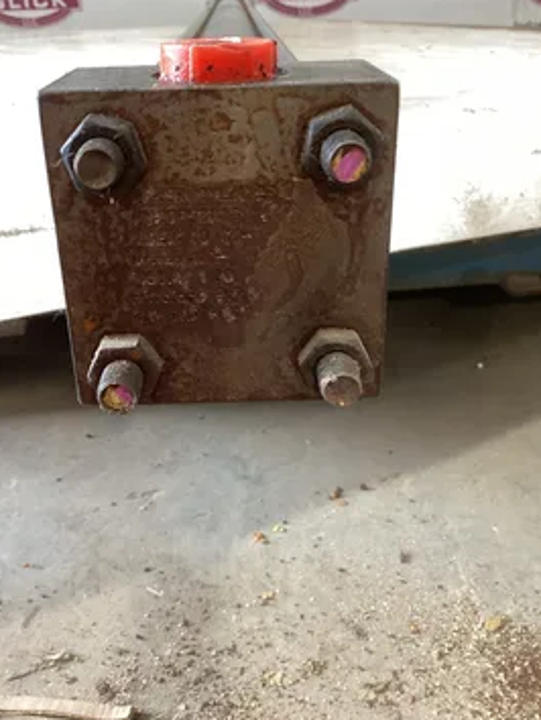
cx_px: 242
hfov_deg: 40.7
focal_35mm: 35
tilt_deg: -24.4
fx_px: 728
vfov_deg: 52.6
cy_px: 336
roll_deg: +3.3
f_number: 2.4
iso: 250
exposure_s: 1/33
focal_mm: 3.3
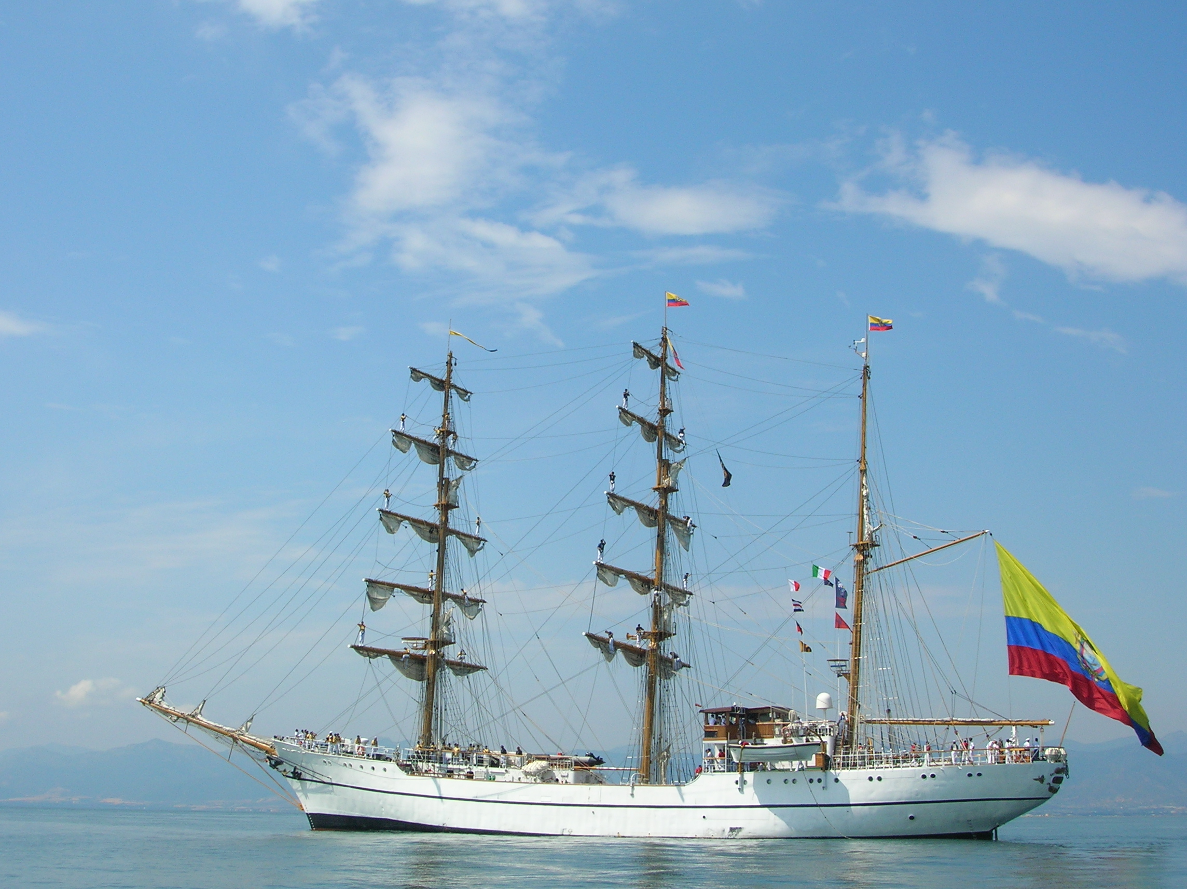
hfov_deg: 38.2
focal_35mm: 50
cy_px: 444
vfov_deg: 29.1
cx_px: 594
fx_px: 1713
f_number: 5.6
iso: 71
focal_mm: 8.4
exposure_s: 1/522
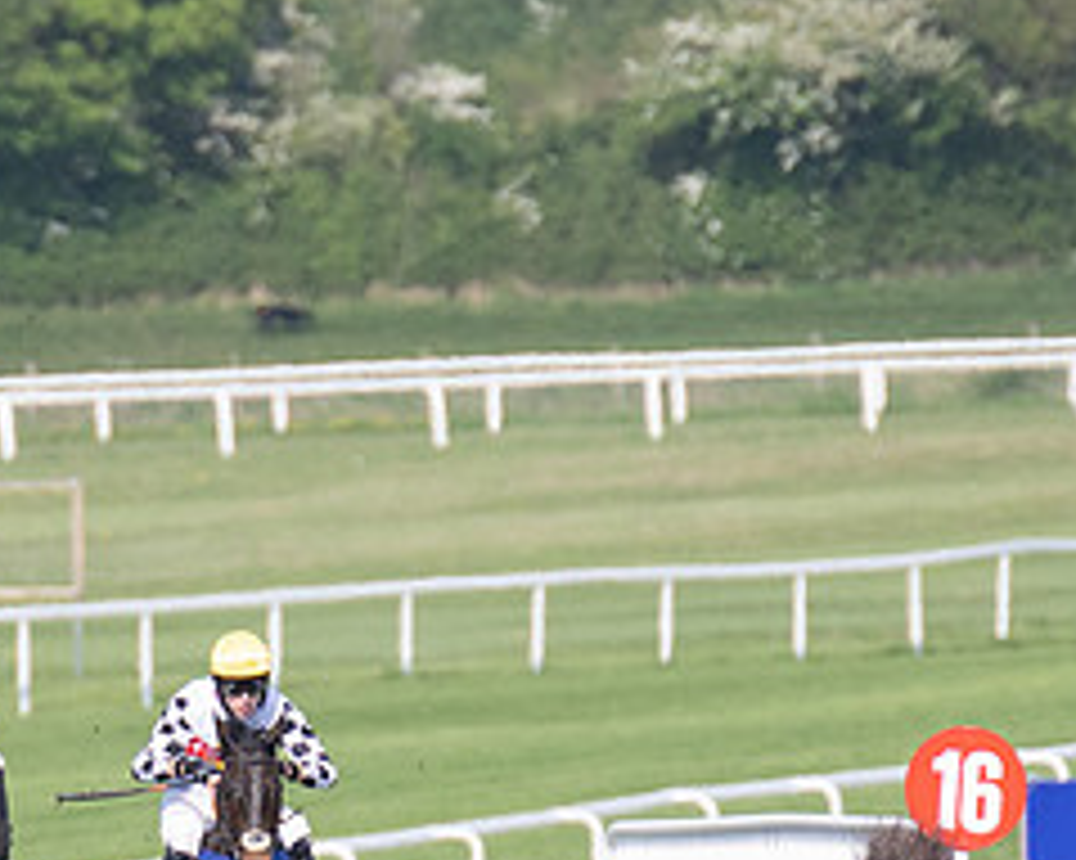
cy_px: 900
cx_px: -49
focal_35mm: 1549
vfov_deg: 1.0
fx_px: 49308
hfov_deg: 1.3
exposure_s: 1/3200
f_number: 4
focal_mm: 280
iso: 400
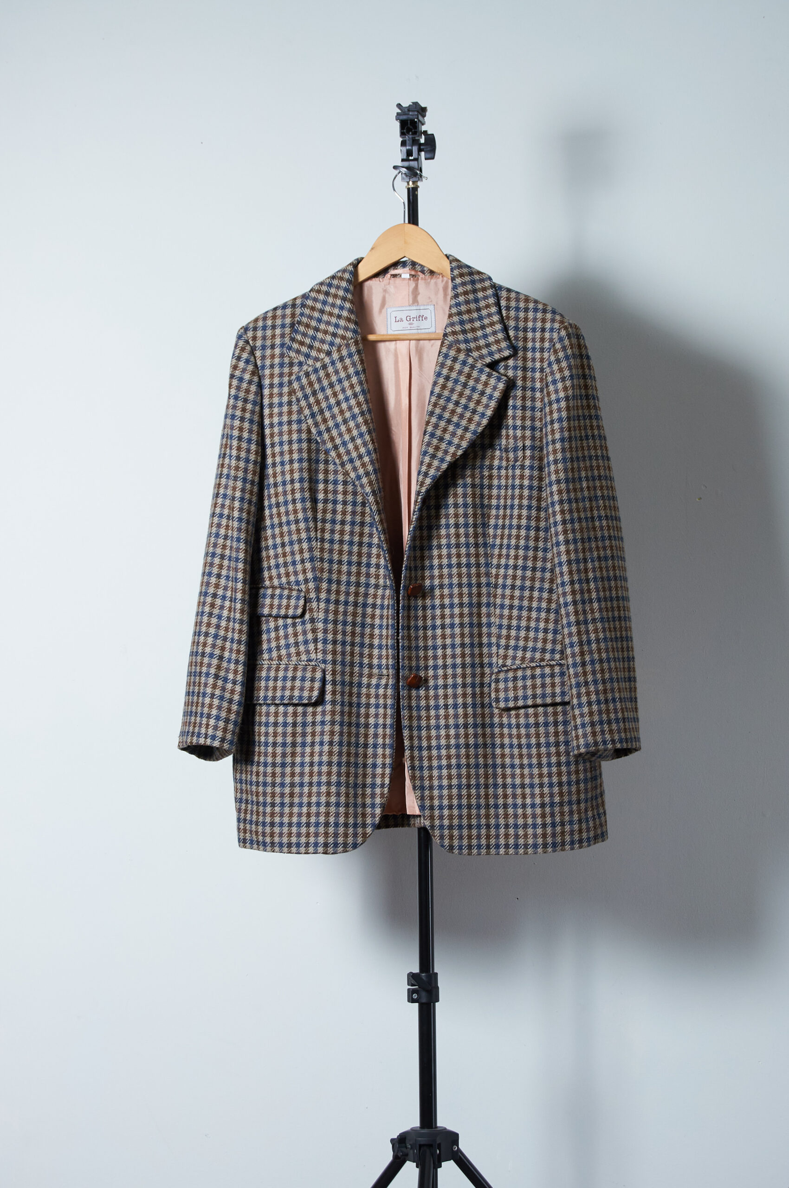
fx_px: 2719
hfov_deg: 16.5
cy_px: 594
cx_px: 394
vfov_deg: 24.6
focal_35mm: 82
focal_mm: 55
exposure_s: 1/100
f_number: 9
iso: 200
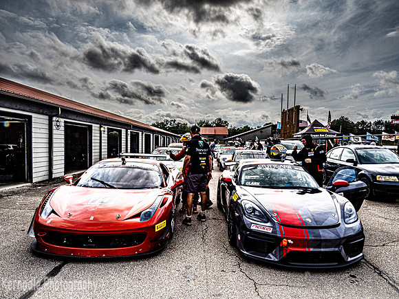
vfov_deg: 56.8
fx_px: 277
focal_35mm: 24
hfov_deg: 71.6
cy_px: 150
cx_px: 200
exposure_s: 1/60
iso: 200
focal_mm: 12
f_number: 22
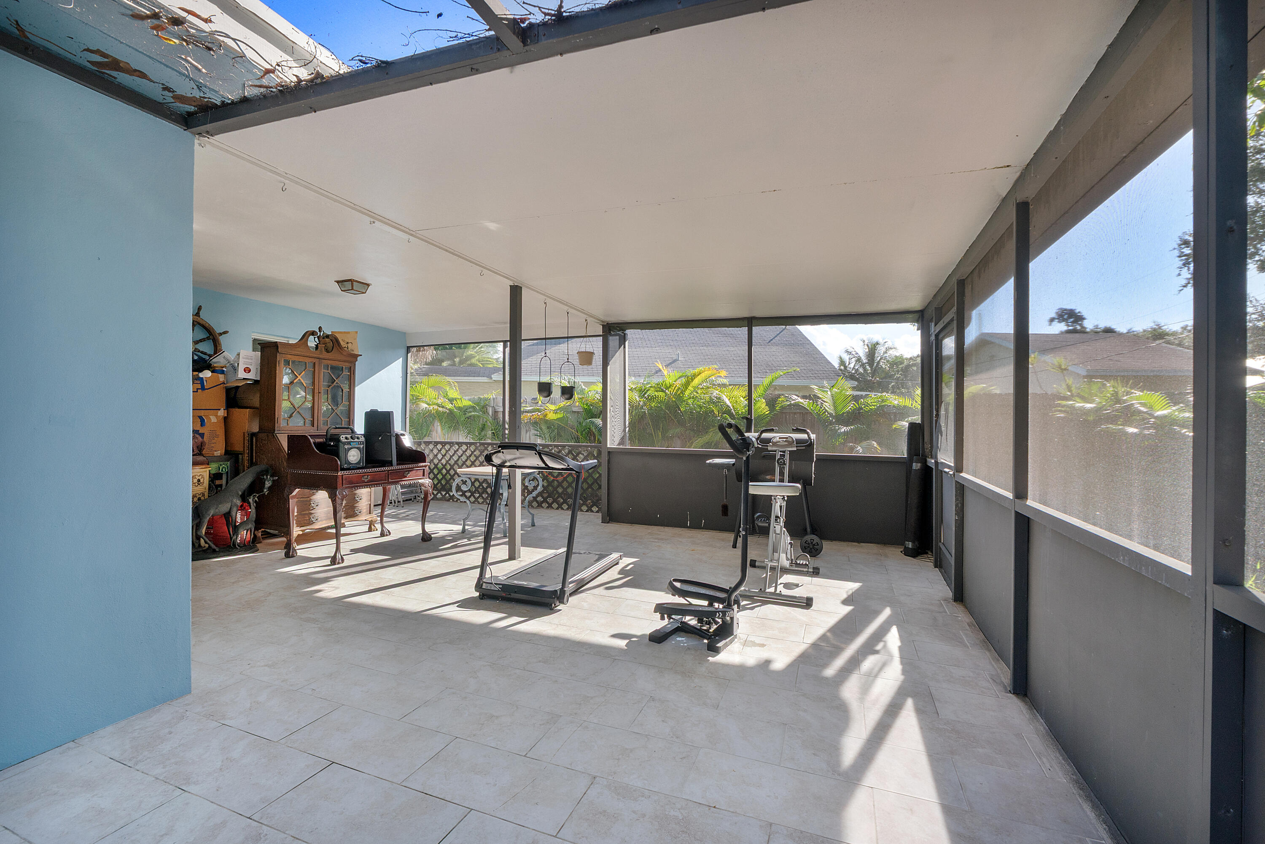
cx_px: 632
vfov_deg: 77.4
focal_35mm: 15
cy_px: 422
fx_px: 527
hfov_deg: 100.4
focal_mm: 10
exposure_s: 1/200
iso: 320
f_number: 8
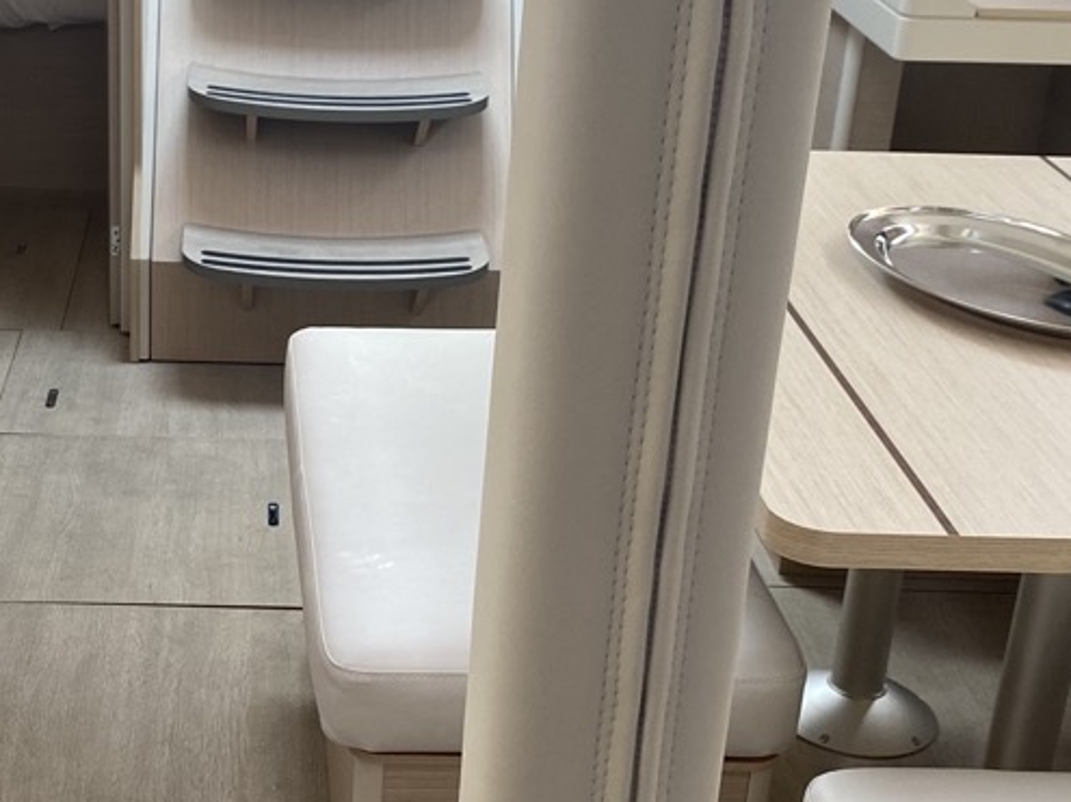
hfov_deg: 30.3
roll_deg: -3.7
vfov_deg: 23.3
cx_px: 290
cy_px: 452
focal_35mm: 63
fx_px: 1949
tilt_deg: -23.2
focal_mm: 4.25
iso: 125
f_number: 1.8
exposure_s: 1/121
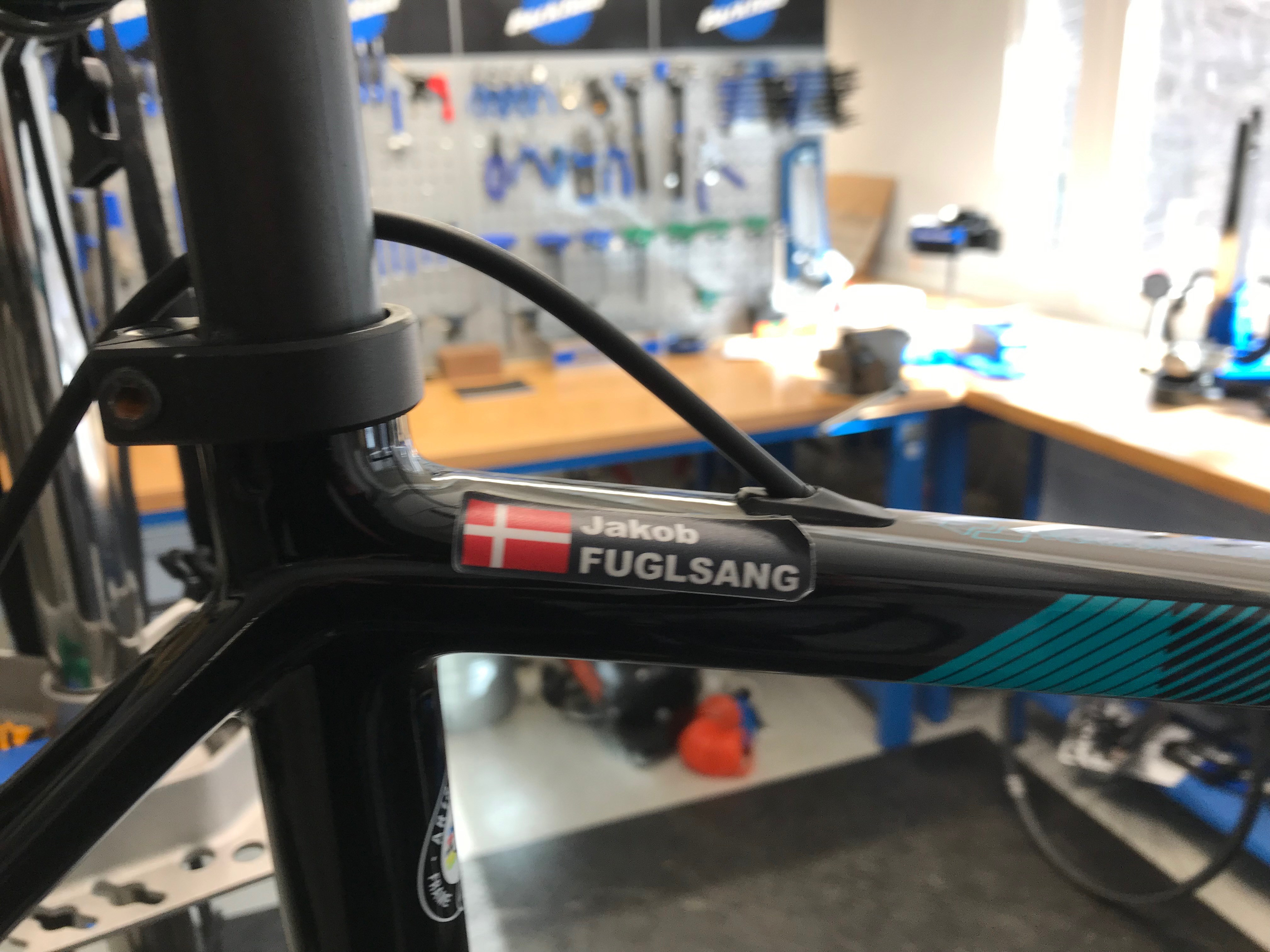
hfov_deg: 63.4
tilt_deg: -18.8
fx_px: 1027
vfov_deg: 49.7
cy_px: 476
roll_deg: +1.9
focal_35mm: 28
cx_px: 635
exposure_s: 1/50
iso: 25
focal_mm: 3.99
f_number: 1.8
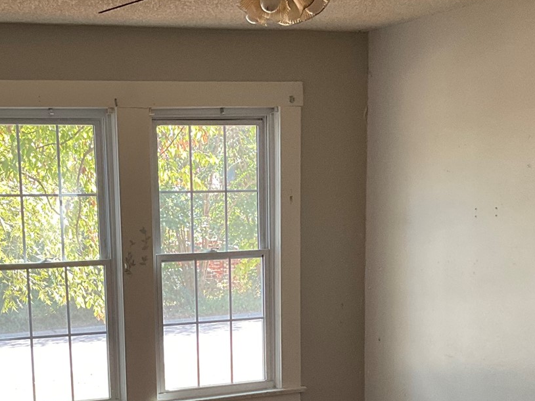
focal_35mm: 73
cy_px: 415
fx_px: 1128
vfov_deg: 19.5
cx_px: 199
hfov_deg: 26.6
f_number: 1.8
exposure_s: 1/60
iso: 80
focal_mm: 3
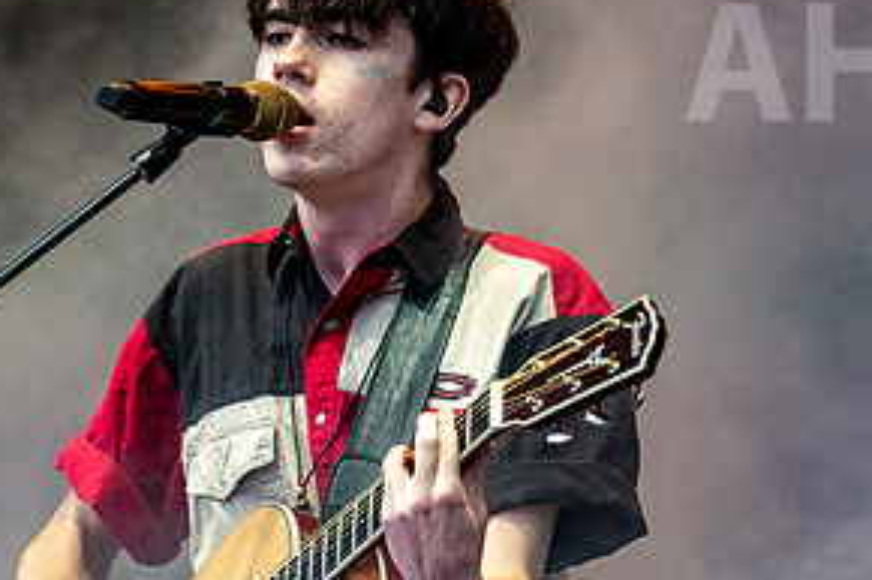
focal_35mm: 420
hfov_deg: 4.9
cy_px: 388
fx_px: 10167
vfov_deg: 3.3
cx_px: 321
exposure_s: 1/500
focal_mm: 200
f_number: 5
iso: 5000
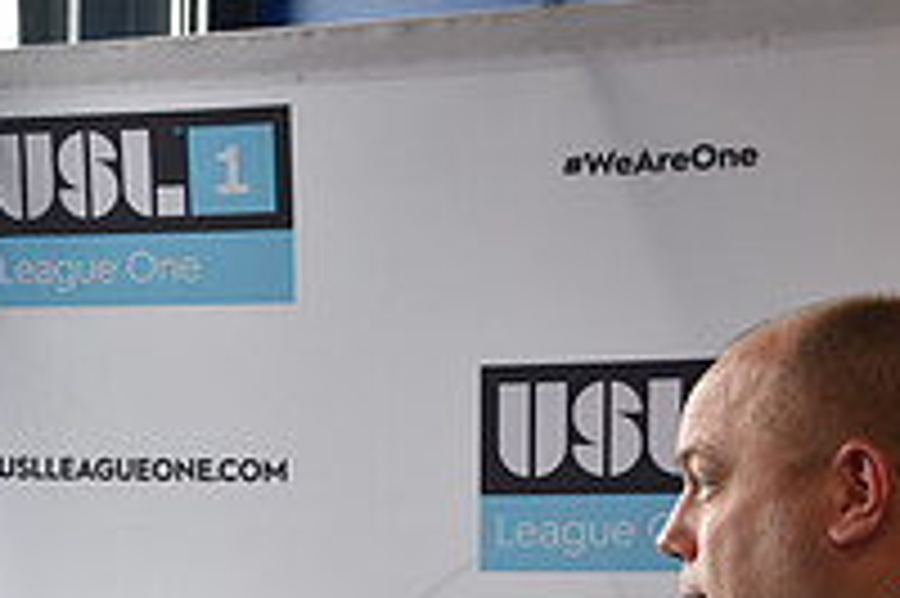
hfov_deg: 16.2
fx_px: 3047
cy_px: 830
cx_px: -126
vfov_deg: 10.9
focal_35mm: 122
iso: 400
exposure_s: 1/100
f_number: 5
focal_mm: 42
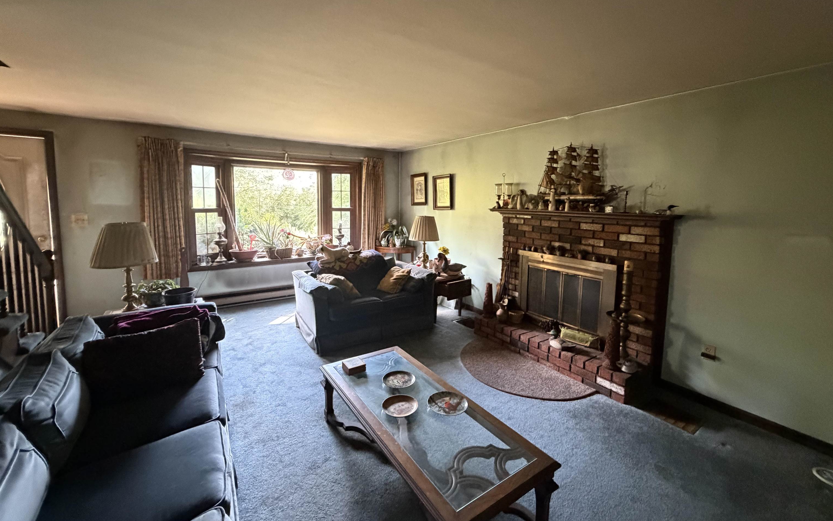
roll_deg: -0.8
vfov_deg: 74.5
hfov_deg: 101.5
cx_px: 419
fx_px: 341
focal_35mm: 15
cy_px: 230
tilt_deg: -6.0
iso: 1000
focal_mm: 2.22
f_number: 2.2
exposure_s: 1/60
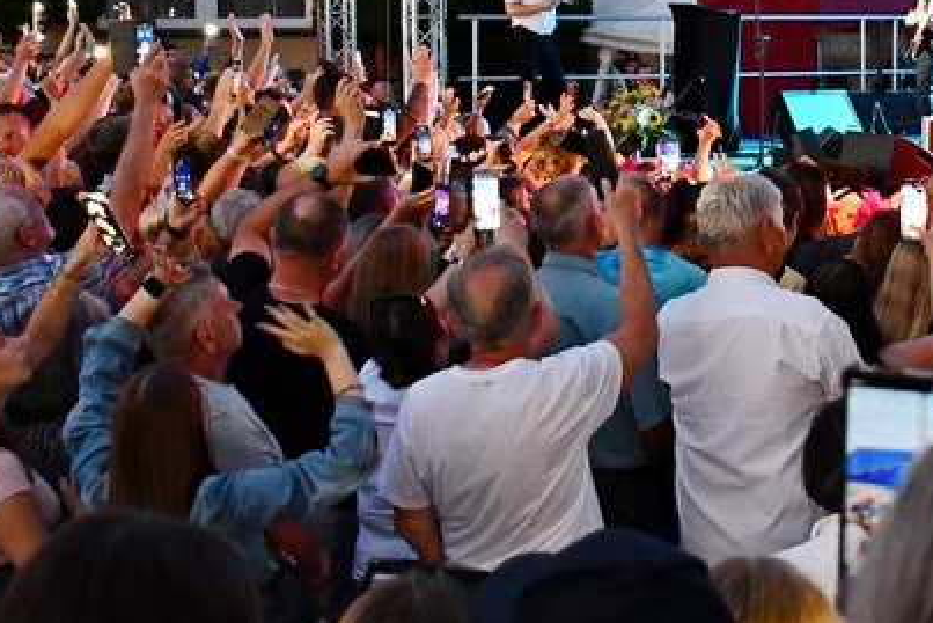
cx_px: 792
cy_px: 110
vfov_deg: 20.1
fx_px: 1737
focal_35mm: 67
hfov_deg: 29.2
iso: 3200
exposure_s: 1/80
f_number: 3.5
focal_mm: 18
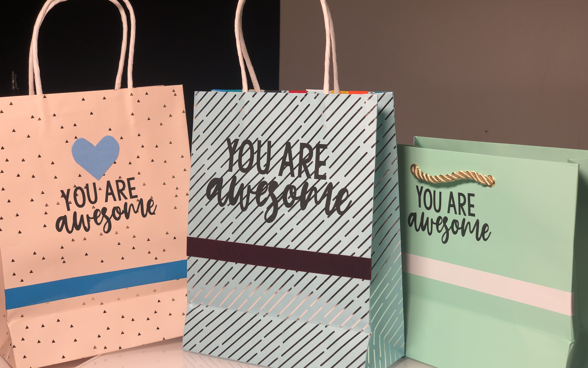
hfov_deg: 35.7
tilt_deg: -6.4
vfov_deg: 22.7
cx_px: 288
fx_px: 913
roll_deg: +0.3
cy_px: 177
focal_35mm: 57
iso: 16
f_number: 2.4
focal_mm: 6
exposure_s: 1/126
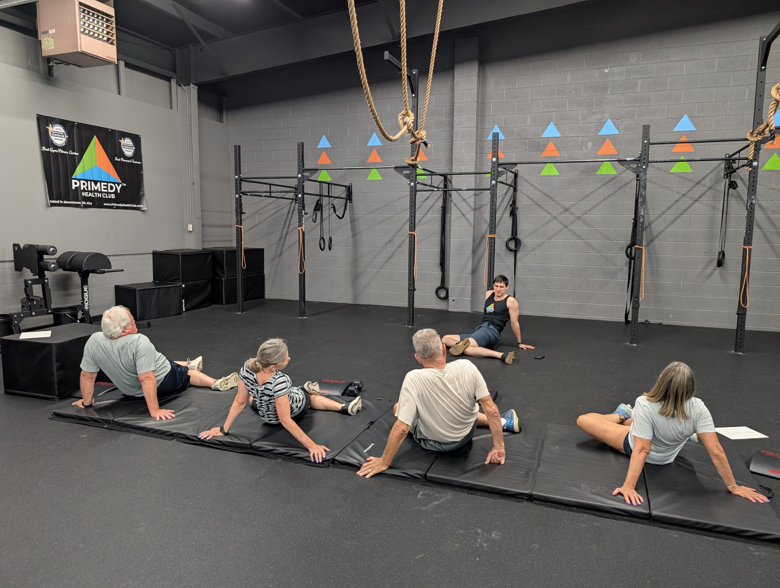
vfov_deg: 56.9
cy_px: 294
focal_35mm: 24
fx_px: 542
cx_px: 390
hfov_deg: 71.5
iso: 242
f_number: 1.68
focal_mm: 6.9
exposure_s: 1/24
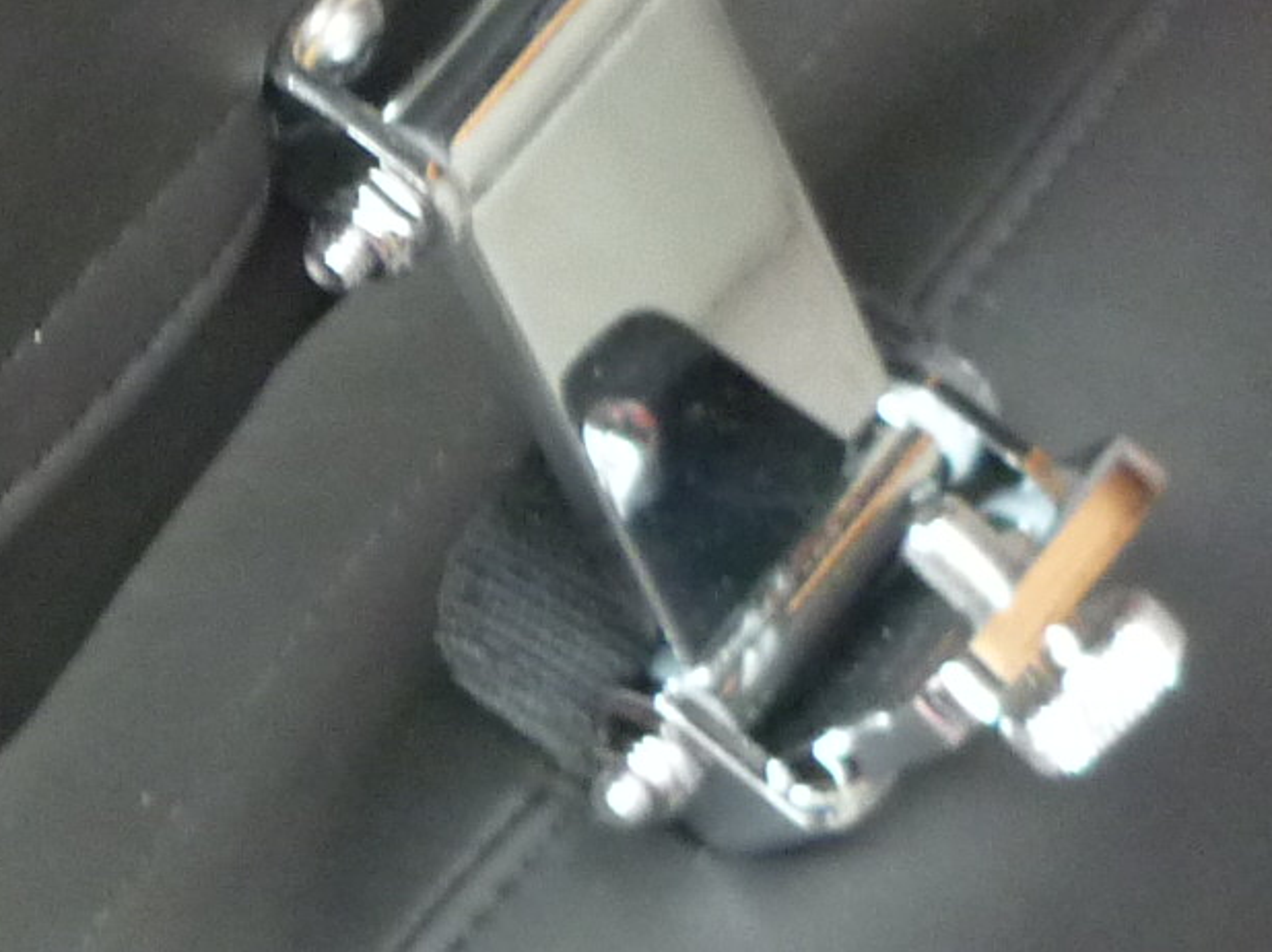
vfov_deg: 10.8
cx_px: -410
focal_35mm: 137
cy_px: 278
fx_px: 5031
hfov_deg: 13.8
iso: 250
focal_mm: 5.5
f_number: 2.8
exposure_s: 1/30
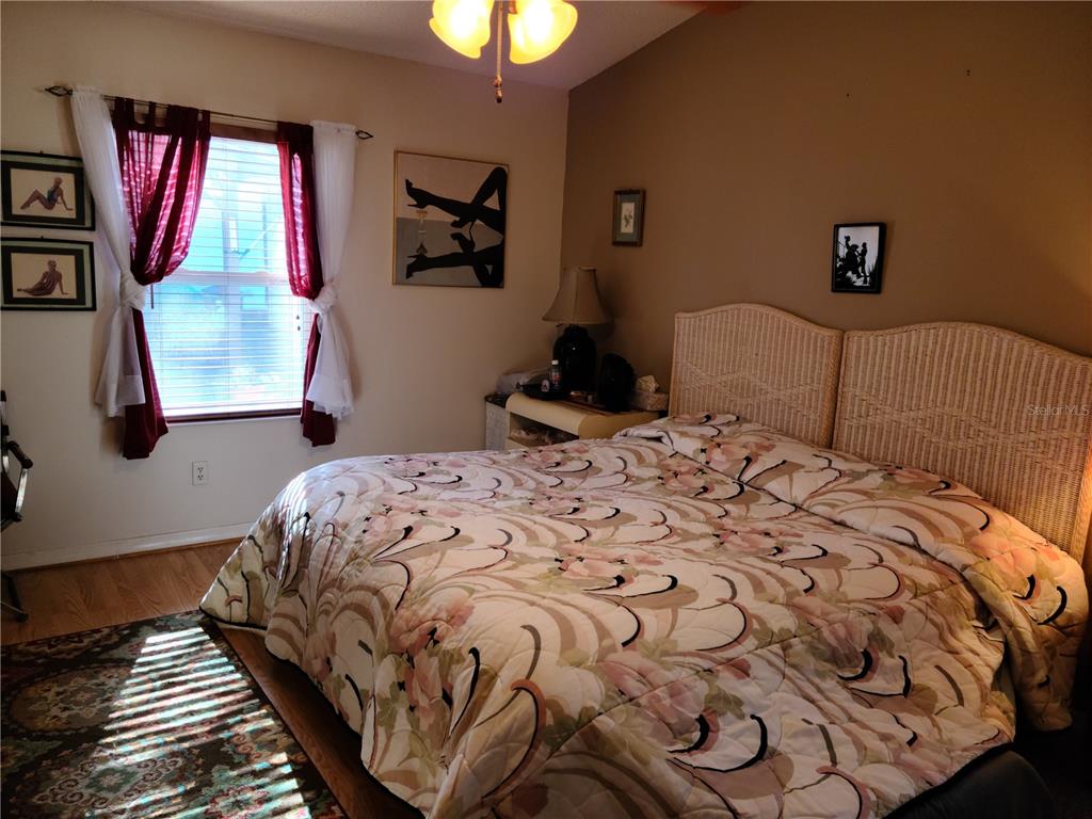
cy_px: 410
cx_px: 546
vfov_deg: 49.7
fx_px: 883
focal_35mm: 28
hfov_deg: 63.4
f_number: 2
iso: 250
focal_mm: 5.9
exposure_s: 1/60
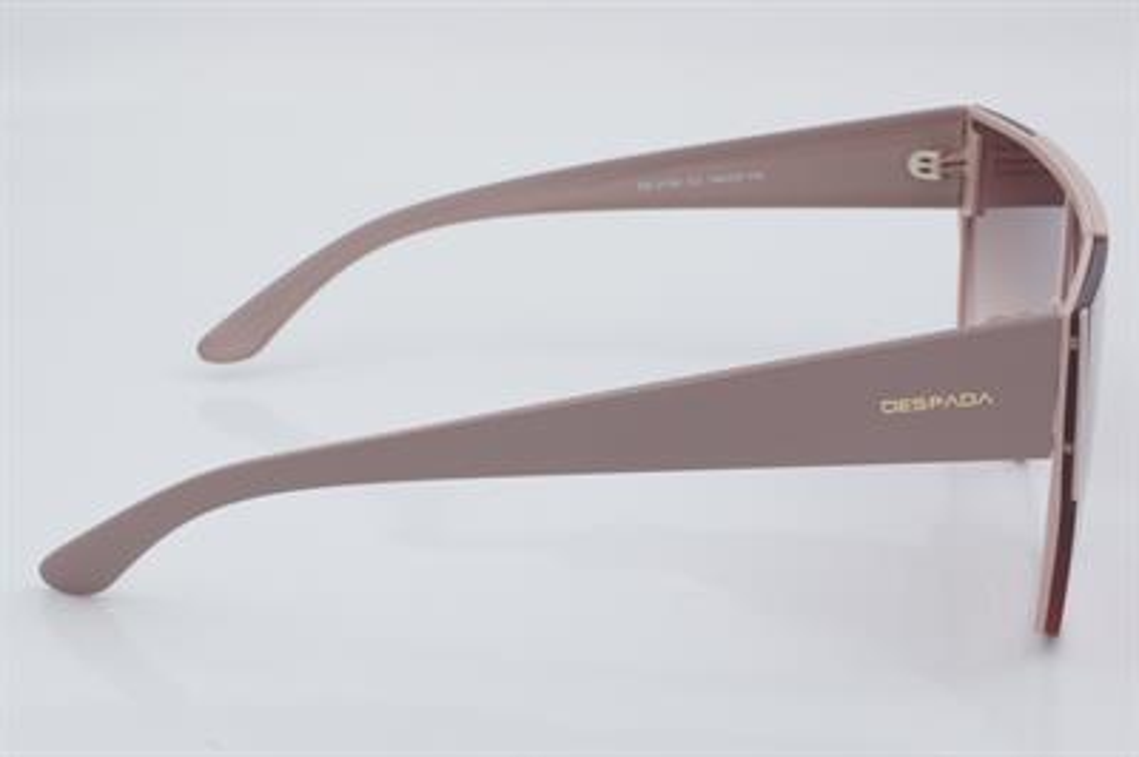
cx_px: 570
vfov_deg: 18.2
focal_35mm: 75
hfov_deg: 27.0
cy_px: 378
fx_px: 2371
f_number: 32
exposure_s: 1/4
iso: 100
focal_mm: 50
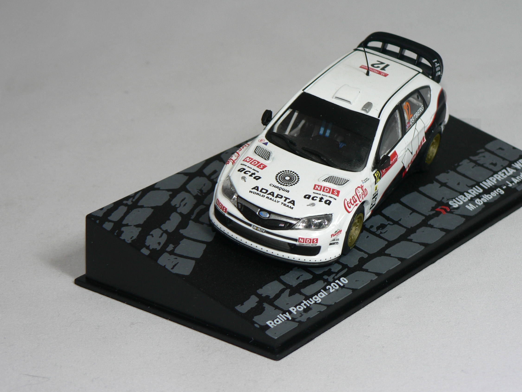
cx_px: 293
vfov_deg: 14.0
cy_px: 175
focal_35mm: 106
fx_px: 1599
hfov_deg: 18.5
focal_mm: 15.5
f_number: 3.2
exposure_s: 1/60
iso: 80
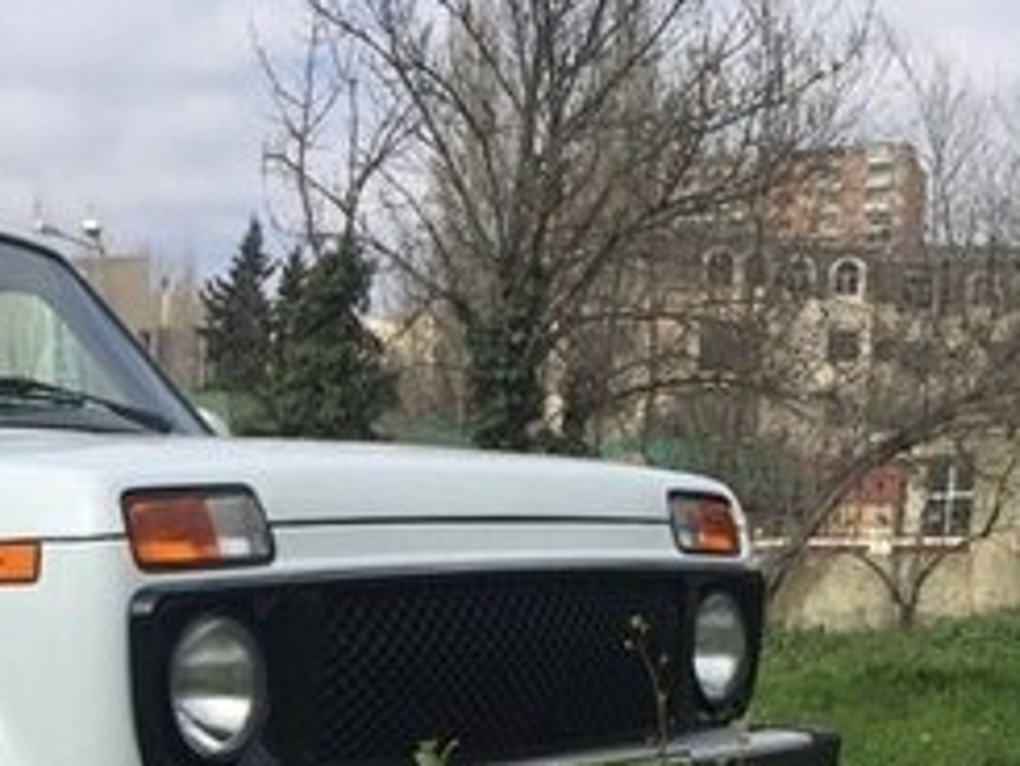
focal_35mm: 78
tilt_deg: -6.9
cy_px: 860
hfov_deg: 24.1
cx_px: 46
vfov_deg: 18.2
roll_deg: -0.5
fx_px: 2299
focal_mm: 4.15
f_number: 2.2
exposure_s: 1/2083
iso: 32
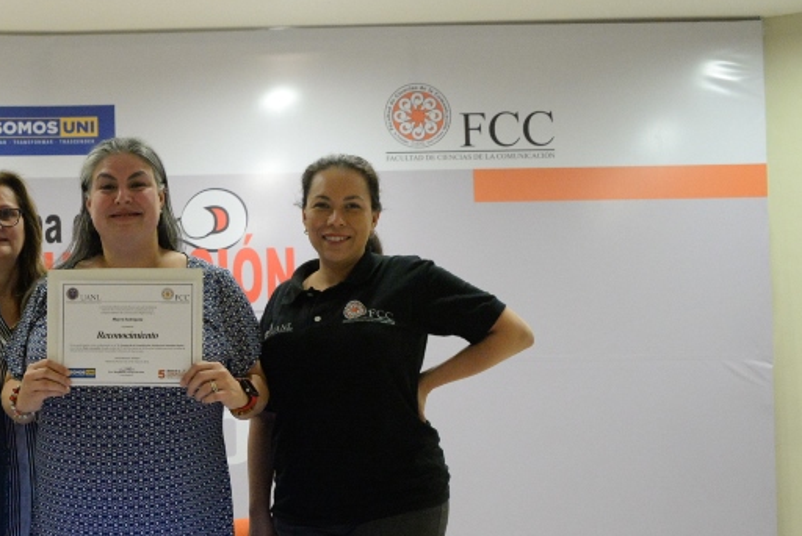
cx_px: 80
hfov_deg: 27.8
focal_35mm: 70
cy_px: 453
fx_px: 1560
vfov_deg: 19.2
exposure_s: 1/160
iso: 5000
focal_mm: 35
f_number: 5
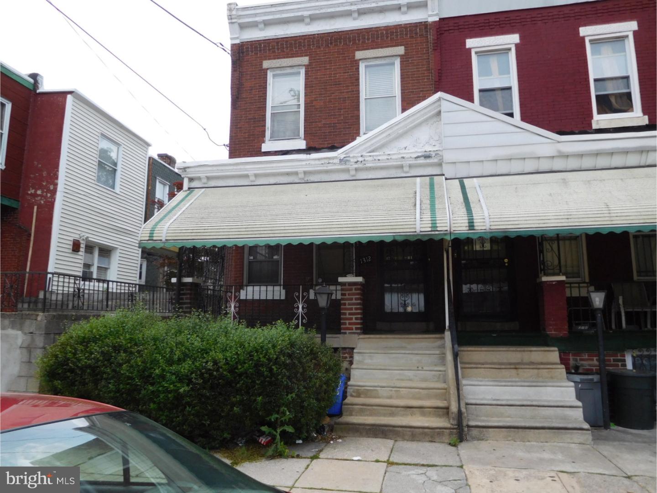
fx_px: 474
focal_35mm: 25
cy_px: 246
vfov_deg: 54.9
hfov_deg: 69.4
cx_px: 328
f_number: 3.4
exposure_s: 1/800
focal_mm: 4.5
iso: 125
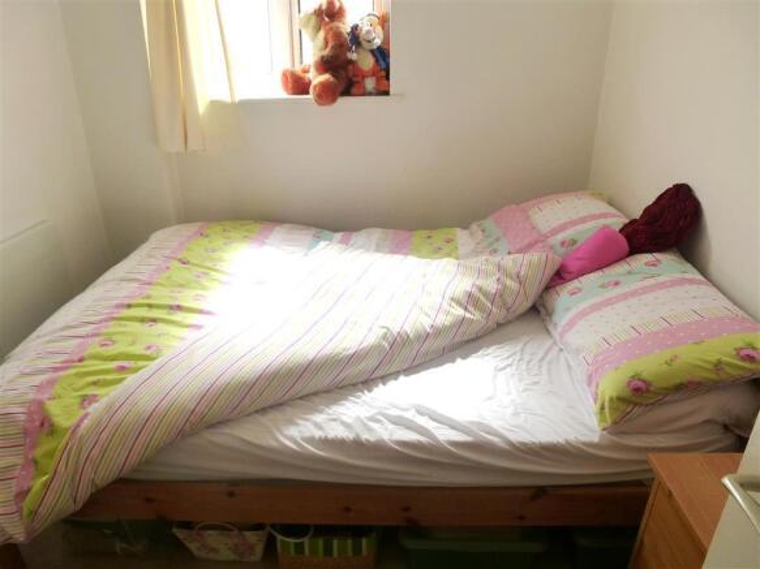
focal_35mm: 24
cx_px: 380
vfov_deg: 56.8
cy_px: 284
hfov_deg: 71.6
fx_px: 527
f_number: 4
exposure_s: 1/125
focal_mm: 4.3
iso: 160
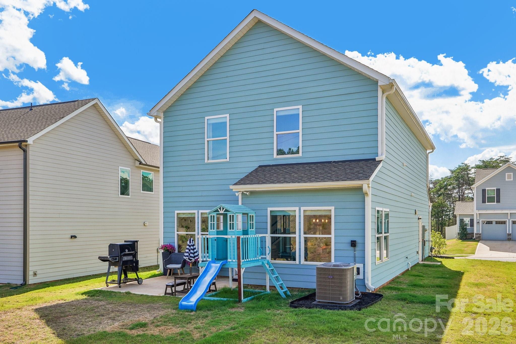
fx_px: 430
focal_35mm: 30
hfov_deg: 61.9
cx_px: 258
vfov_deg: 43.6
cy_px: 172
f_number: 8
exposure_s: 1/90
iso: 100
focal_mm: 20
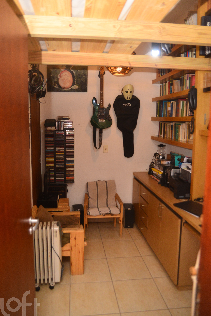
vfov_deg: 53.1
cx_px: 100
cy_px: 152
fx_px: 316
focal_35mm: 36
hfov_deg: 36.9
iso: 800
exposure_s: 1/200
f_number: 2.8
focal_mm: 32
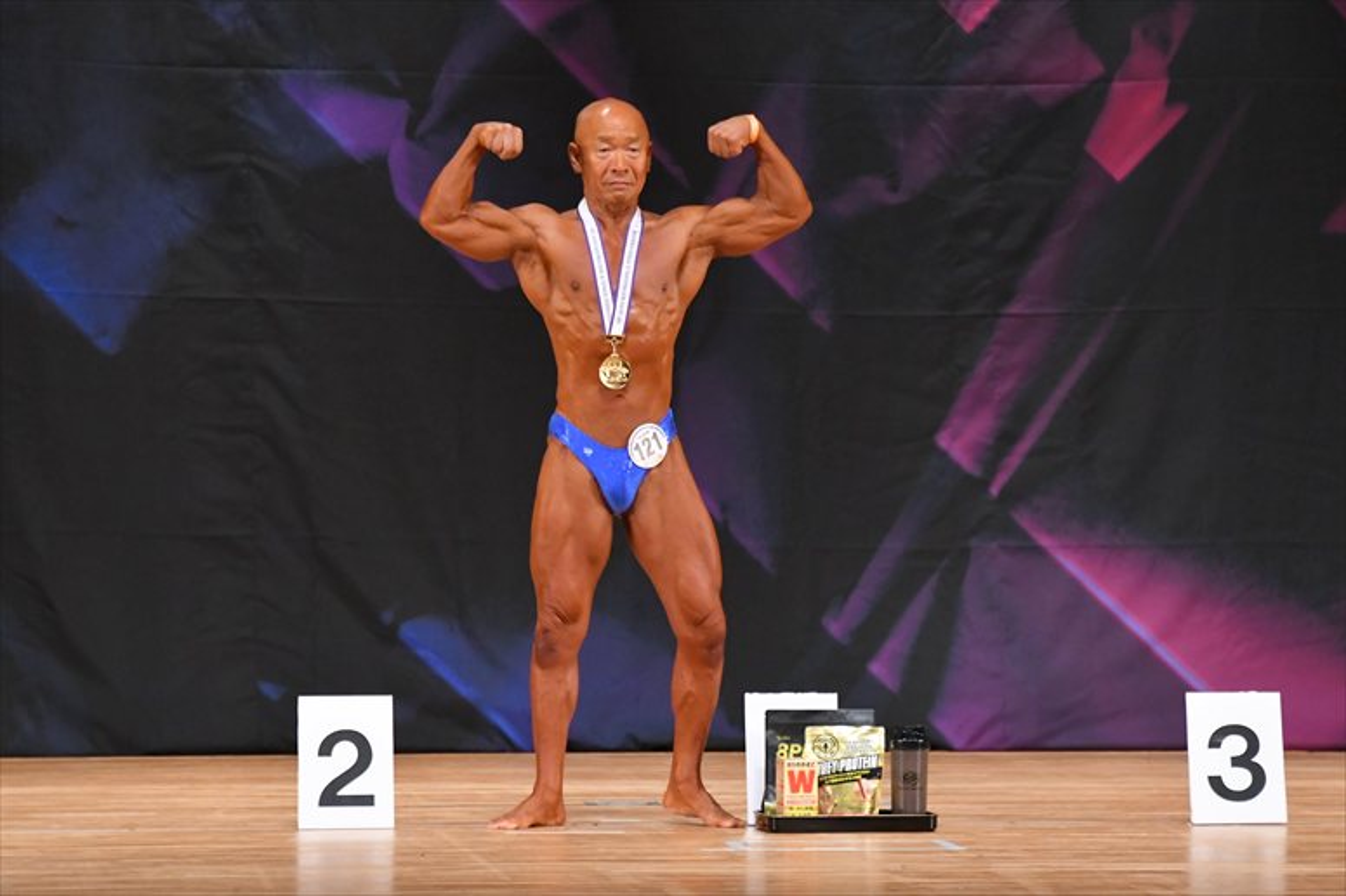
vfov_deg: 5.1
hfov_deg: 7.6
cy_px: 448
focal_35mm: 270
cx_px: 673
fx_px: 10090
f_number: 5.6
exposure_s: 1/400
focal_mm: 180
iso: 5000
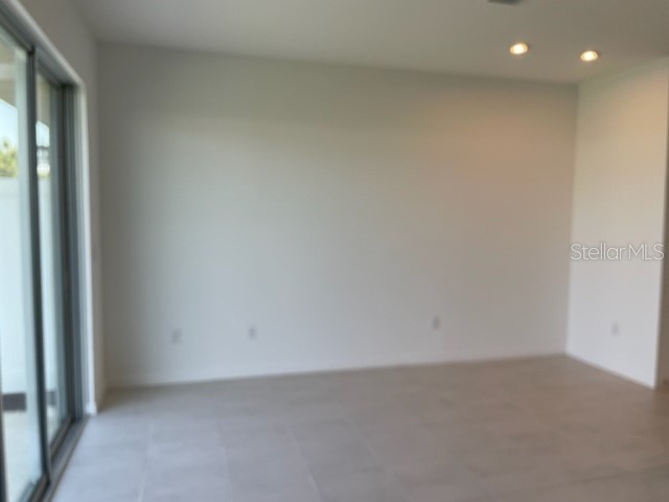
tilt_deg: -4.1
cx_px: 334
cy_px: 251
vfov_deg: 53.1
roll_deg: -1.8
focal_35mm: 26
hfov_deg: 67.3
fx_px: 502
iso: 32
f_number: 1.6
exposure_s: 1/282
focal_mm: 4.2
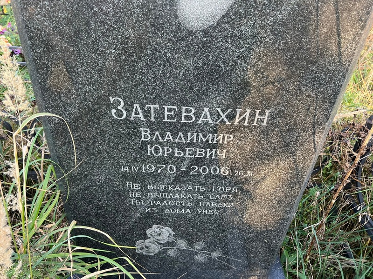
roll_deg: -1.5
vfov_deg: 53.1
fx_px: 280
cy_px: 140
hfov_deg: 67.3
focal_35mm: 26
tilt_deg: -32.4
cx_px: 186
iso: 50
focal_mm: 5.7
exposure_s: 1/121
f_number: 1.5
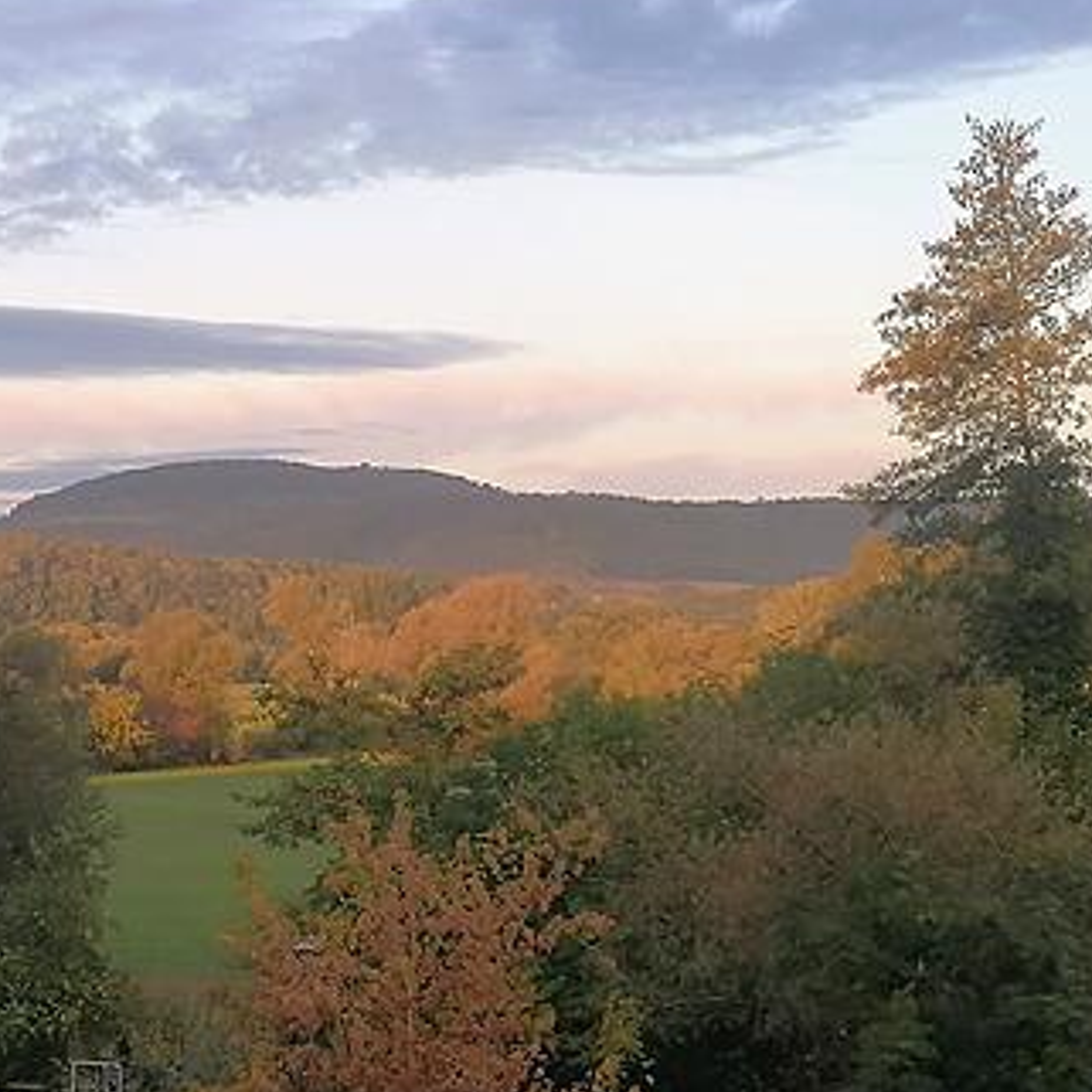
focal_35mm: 97
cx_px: 88
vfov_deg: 17.9
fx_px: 3462
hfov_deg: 17.6
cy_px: 653
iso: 50
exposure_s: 1/125
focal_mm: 4.75
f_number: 1.8
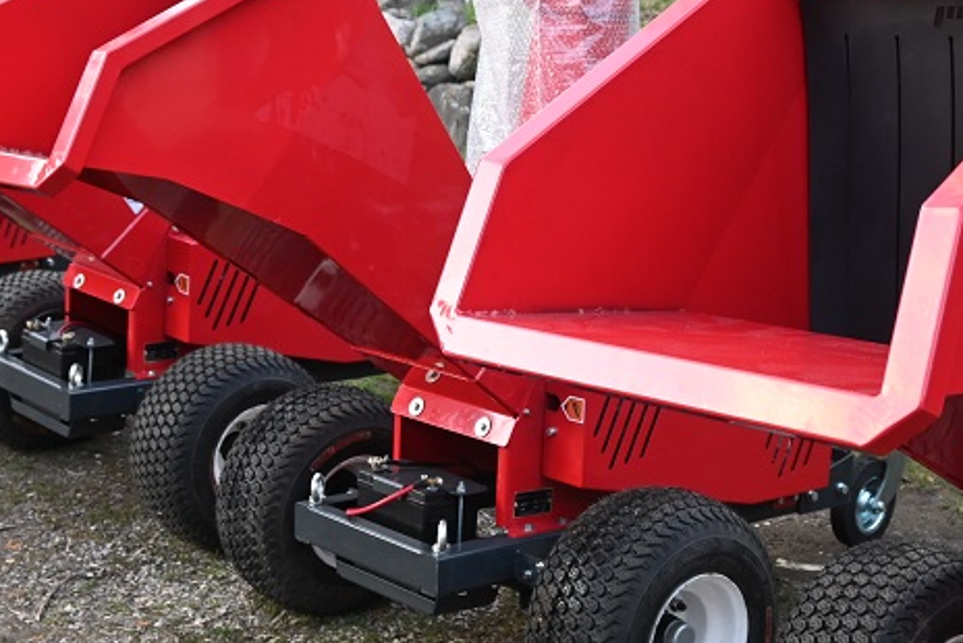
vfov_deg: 20.0
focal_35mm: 68
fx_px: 1822
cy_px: 273
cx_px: 503
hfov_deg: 29.6
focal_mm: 21
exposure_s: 1/125
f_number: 4
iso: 800
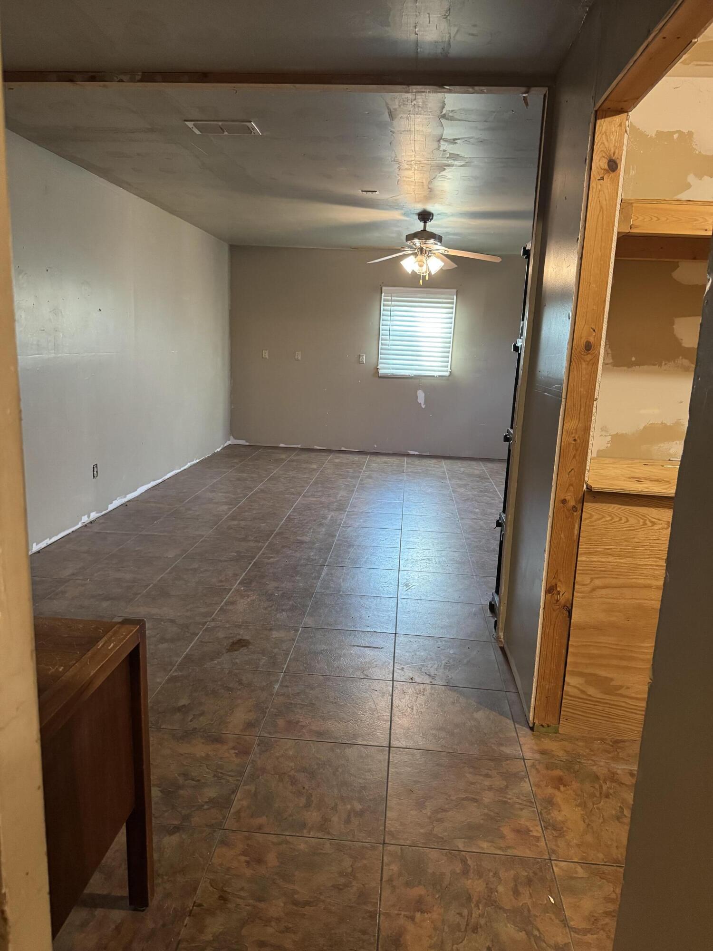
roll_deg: -1.9
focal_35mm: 24
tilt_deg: -9.4
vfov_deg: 71.6
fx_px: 659
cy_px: 476
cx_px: 356
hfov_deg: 56.8
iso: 800
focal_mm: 6.76
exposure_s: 1/60
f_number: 1.78
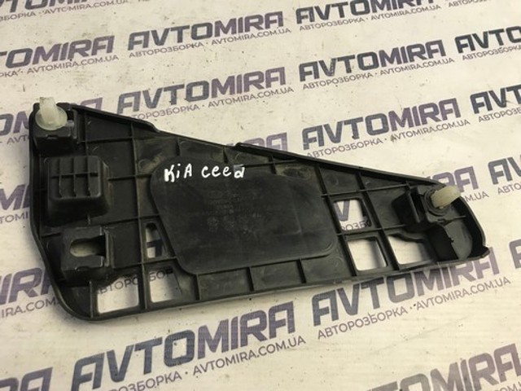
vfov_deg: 49.7
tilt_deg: -64.6
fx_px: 421
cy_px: 196
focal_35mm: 28
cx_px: 260
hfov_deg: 63.4
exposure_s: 1/25
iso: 32
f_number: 1.8
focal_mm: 3.99
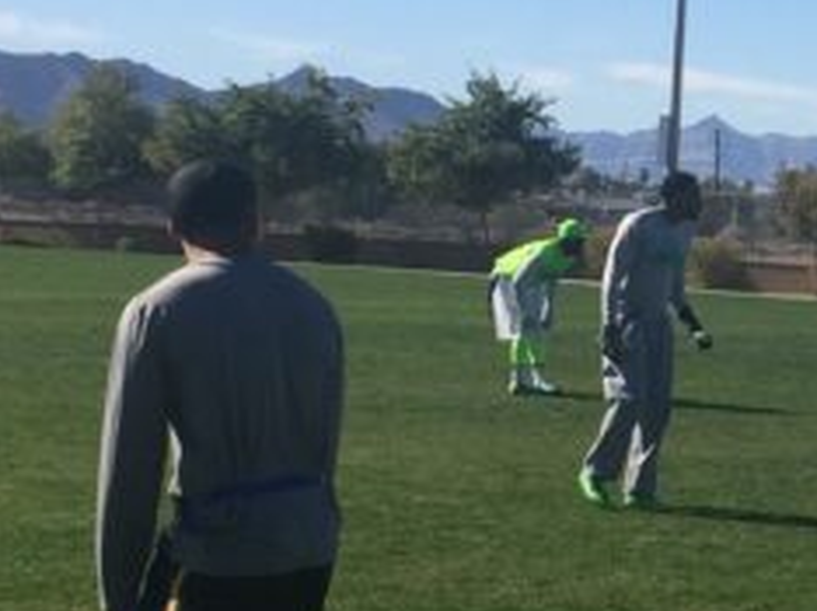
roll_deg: -3.7
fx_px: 2994
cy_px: 157
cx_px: 908
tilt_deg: +3.6
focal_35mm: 127
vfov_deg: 11.6
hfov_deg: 15.1
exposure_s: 1/2083
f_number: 2.2
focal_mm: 4.15
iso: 32
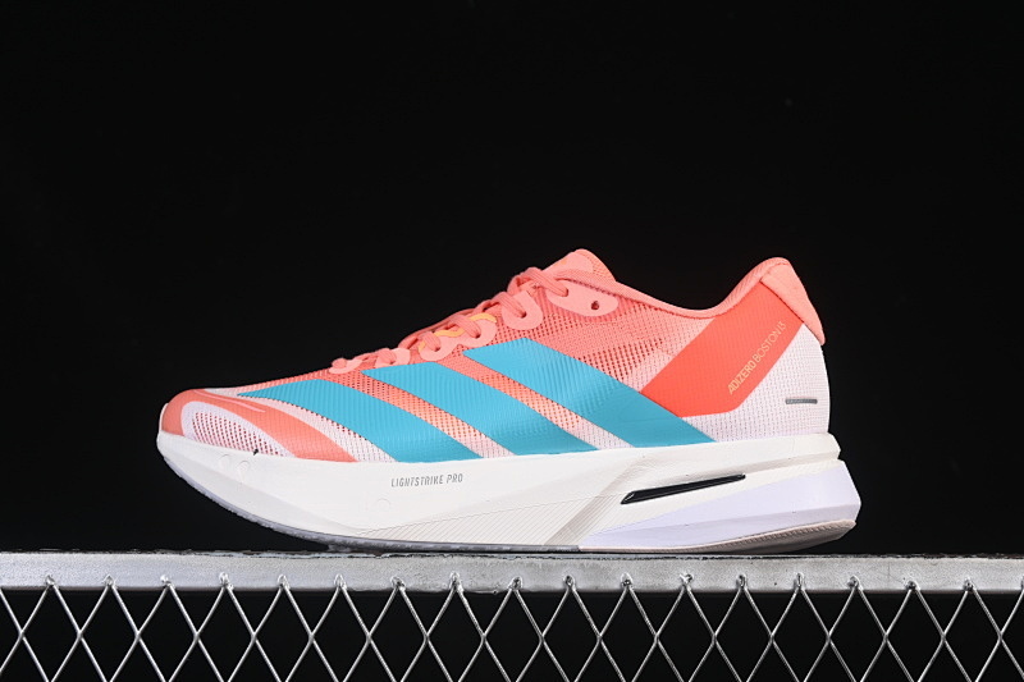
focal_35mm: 75
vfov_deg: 18.2
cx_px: 512
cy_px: 341
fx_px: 2133
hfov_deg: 27.0
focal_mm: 50
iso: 160
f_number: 8
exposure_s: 1/80
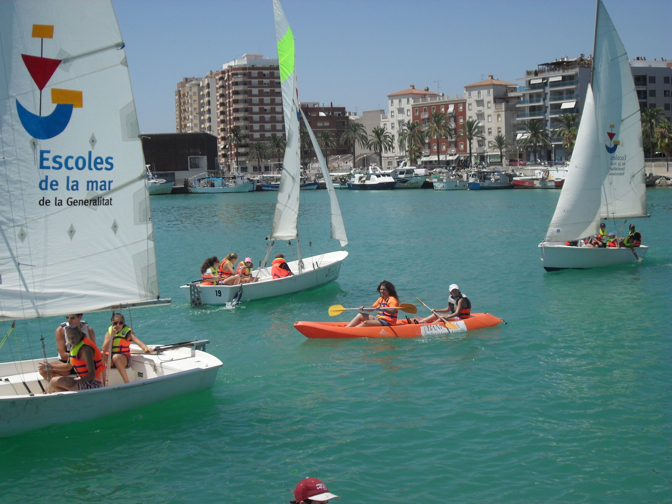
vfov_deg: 29.1
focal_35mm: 50
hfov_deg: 38.2
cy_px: 252
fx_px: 971
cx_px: 336
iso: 100
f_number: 11.1
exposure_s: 1/180
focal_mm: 8.8
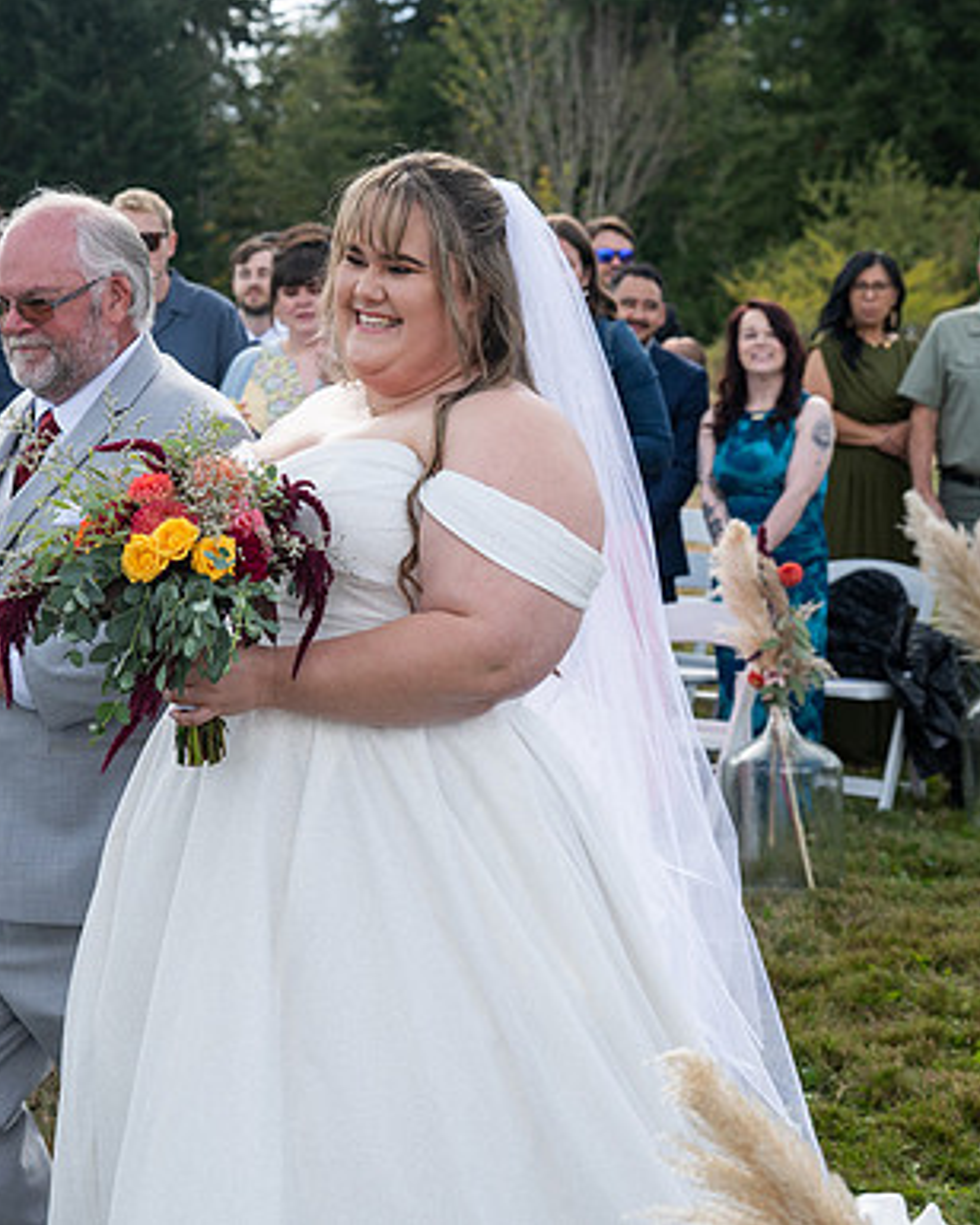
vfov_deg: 25.1
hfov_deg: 20.1
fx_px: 2755
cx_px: 340
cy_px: 568
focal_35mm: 76
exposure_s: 1/1000
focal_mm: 46
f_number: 4.5
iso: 400
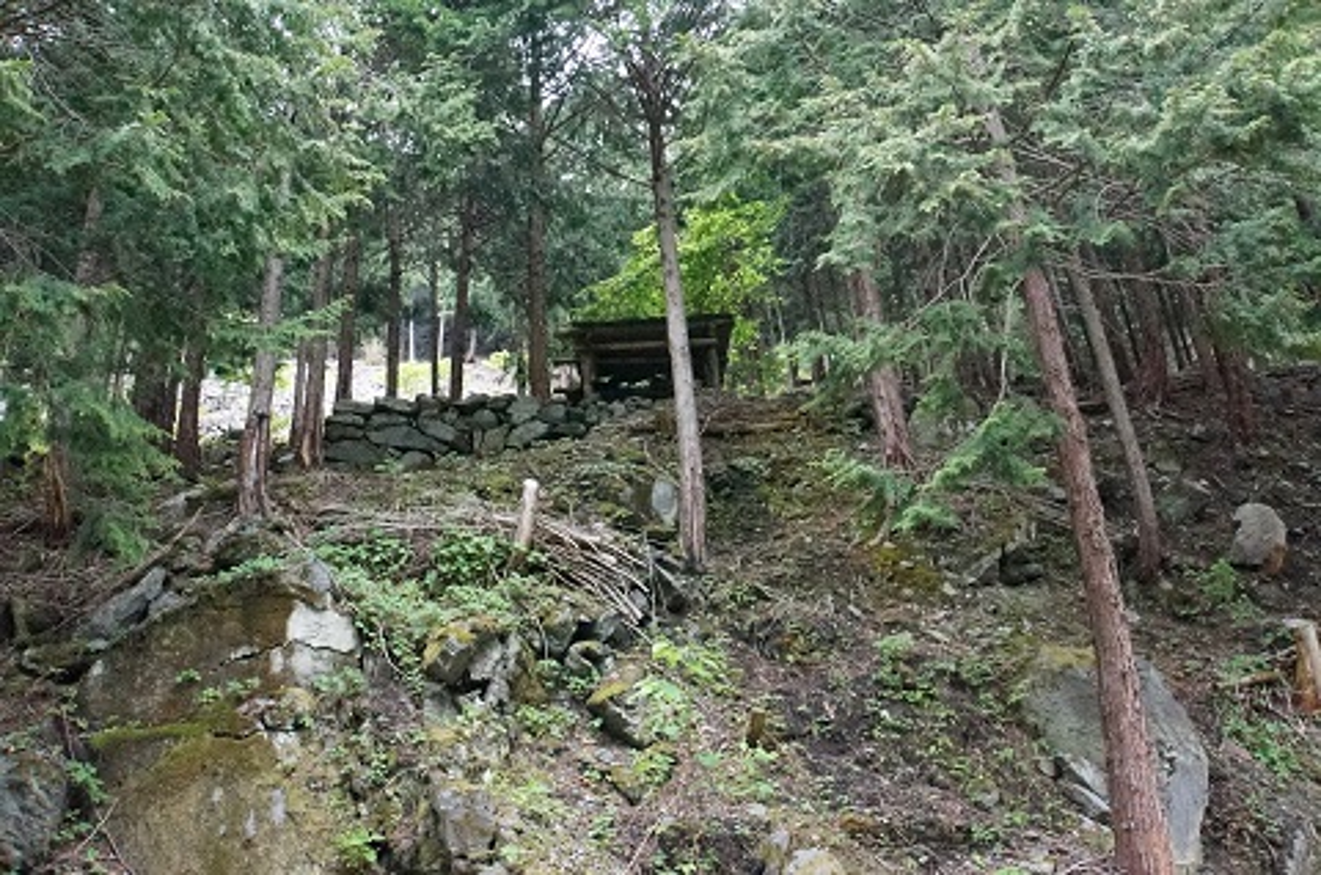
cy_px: 438
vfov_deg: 47.7
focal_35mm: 27
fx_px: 989
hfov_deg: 67.5
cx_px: 660
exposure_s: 1/1250
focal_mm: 18
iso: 12800
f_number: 9
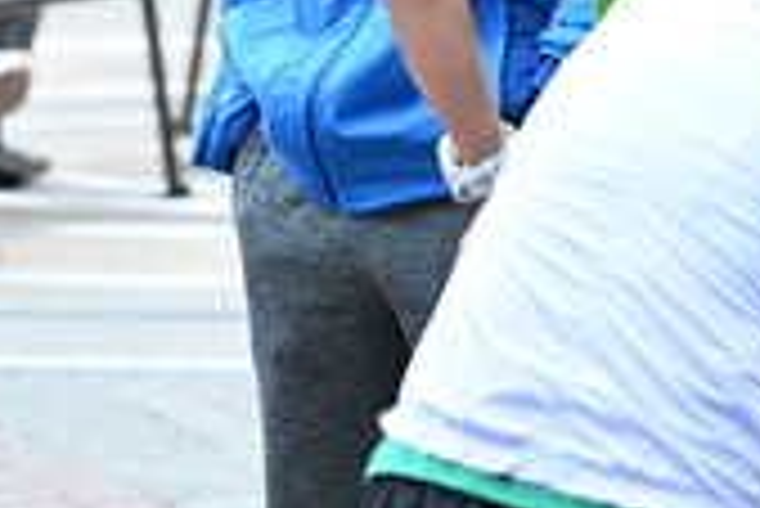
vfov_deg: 4.0
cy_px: -303
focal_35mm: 341
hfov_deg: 6.0
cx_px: 477
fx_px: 7205
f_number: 4
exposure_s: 1/160
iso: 3200
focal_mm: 105
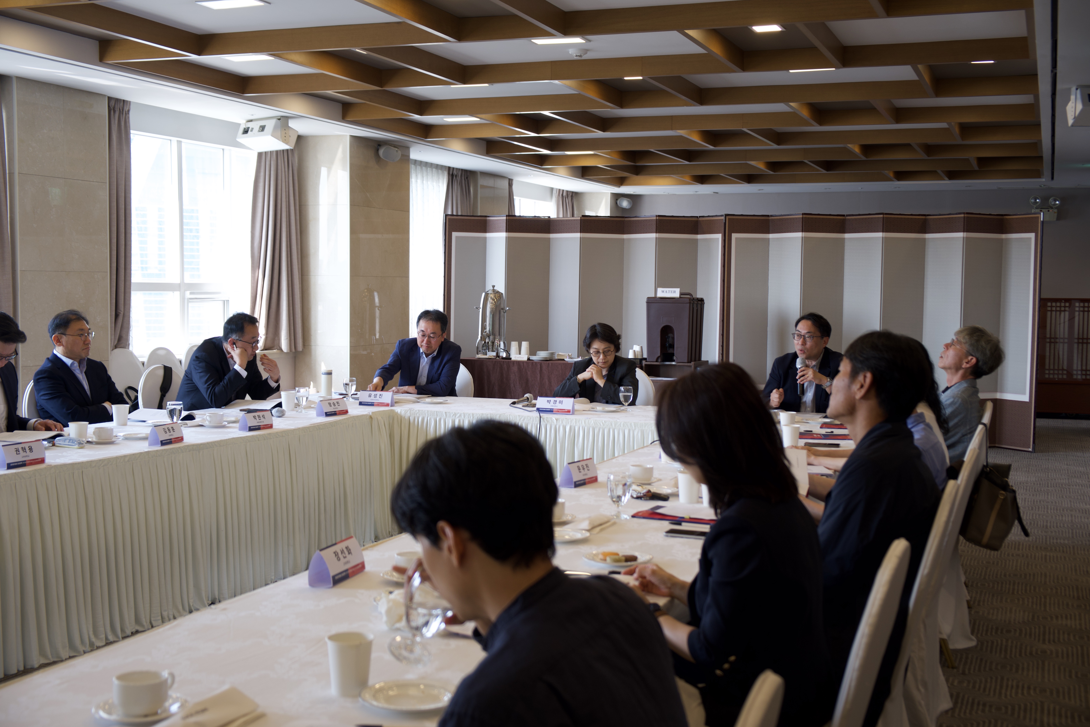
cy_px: 364
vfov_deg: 31.9
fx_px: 1272
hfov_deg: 46.4
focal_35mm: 42
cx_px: 545
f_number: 3.2
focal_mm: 27.7
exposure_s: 1/52
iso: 160
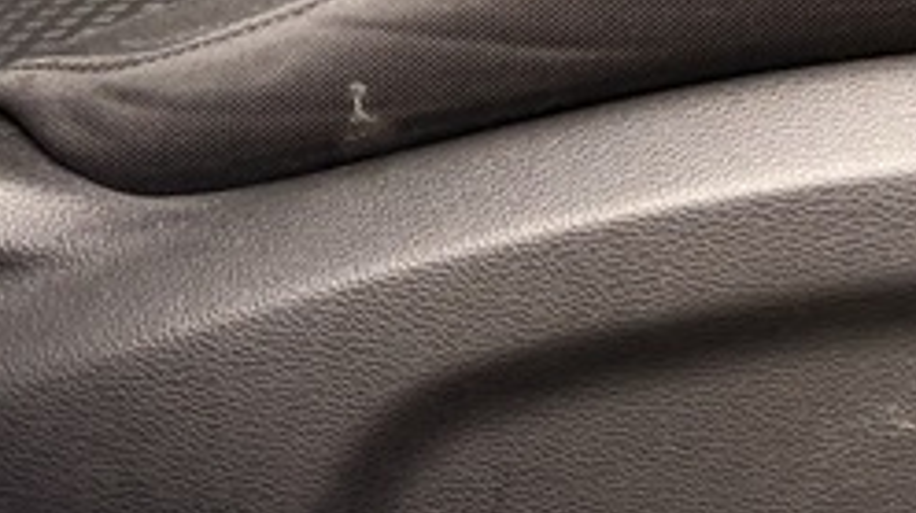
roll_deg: -2.2
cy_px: -1022
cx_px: 1806
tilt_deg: -3.5
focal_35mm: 152
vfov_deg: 7.1
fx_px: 3689
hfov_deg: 12.5
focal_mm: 6.76
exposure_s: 1/243
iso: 125
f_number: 1.78
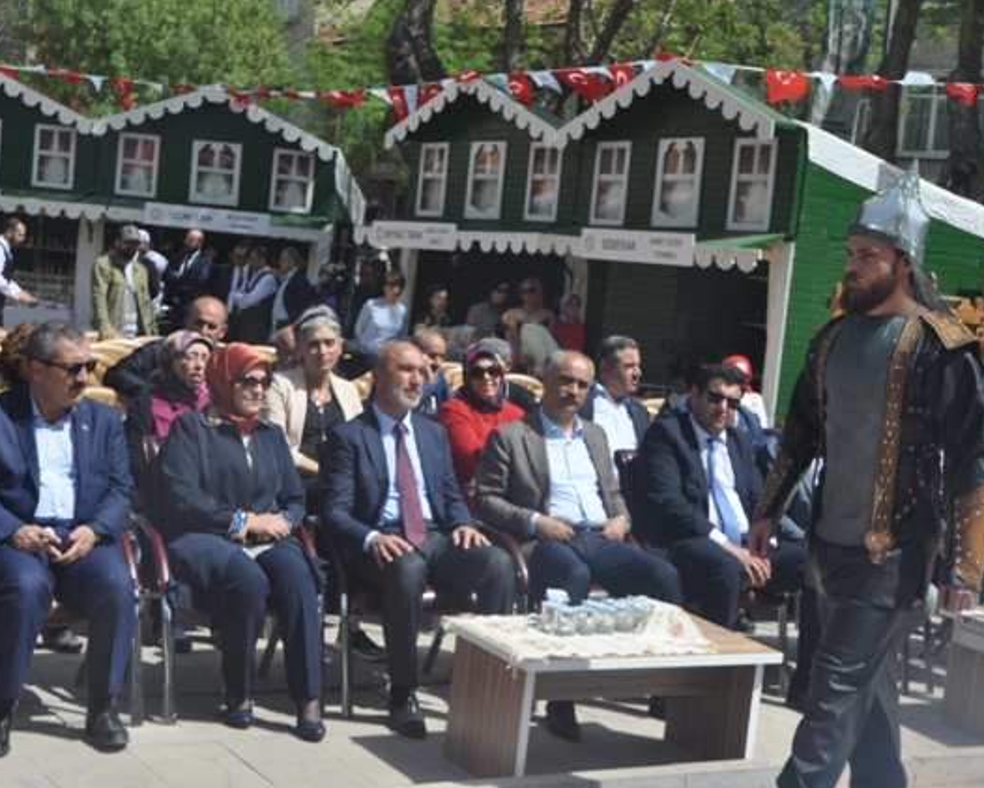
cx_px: 528
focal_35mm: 65
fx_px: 1893
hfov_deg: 29.1
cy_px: 392
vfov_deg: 23.5
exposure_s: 1/320
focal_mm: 38
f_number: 9
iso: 200
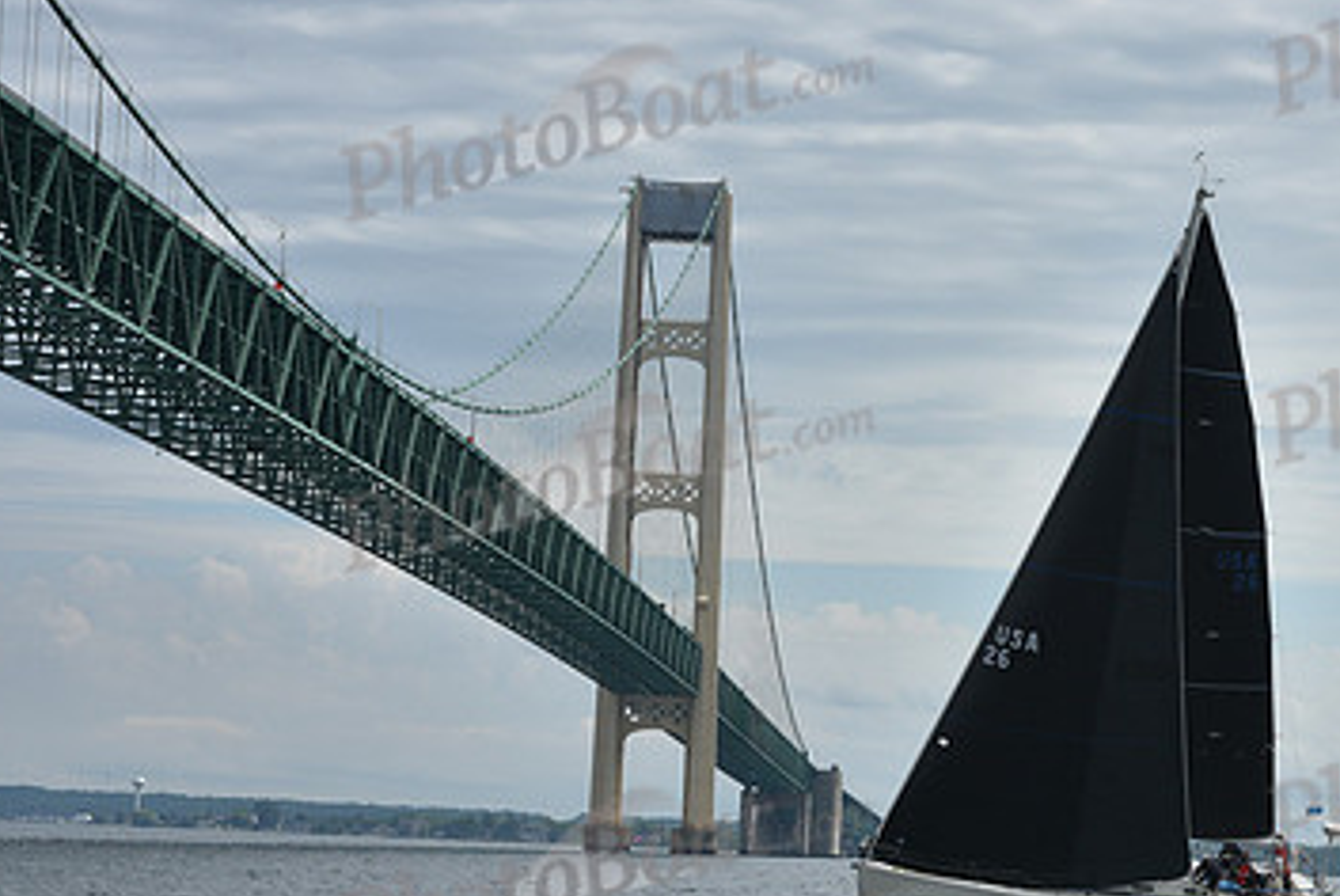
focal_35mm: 115
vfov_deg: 11.9
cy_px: 617
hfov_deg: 17.6
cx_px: 1074
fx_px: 4284
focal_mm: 70
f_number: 11
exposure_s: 1/800
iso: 250
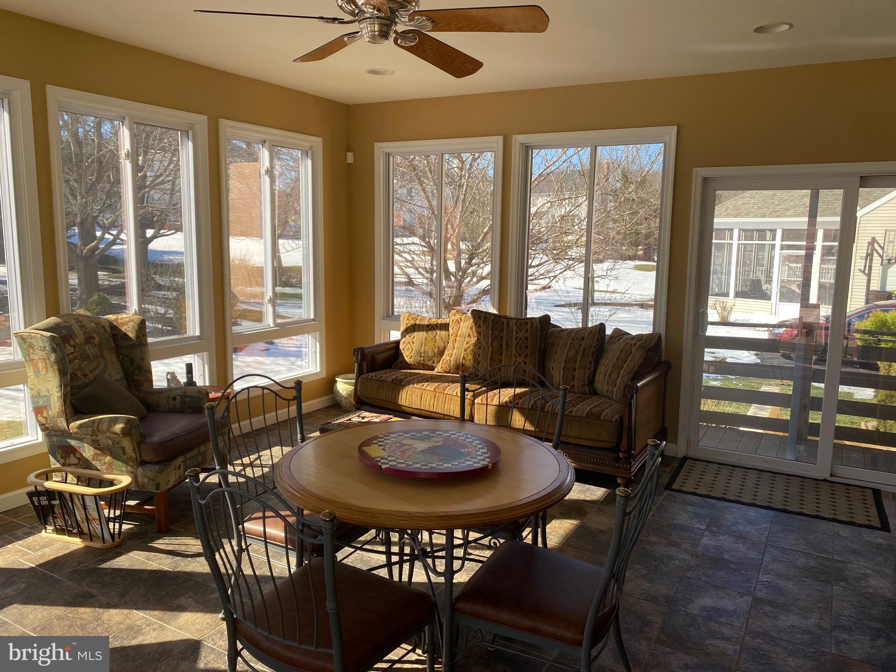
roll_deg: -1.1
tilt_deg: -6.3
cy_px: 336
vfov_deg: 53.1
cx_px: 448
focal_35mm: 26
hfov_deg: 67.3
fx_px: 673
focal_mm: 4.25
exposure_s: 1/184
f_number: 1.8
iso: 32
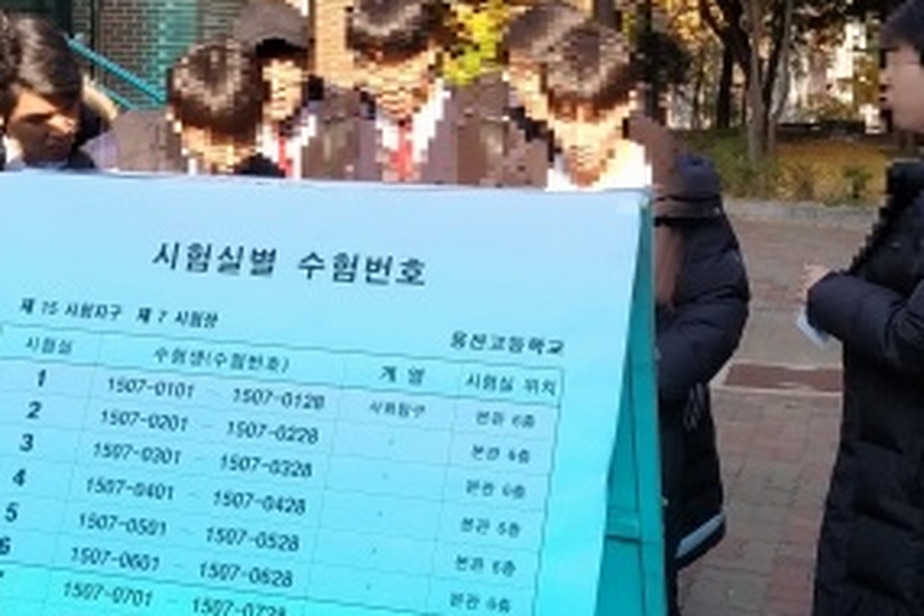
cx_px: 477
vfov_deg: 23.8
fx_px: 1463
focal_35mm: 57
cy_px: 290
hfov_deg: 35.1
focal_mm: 3.94
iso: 250
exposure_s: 1/727
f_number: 1.9
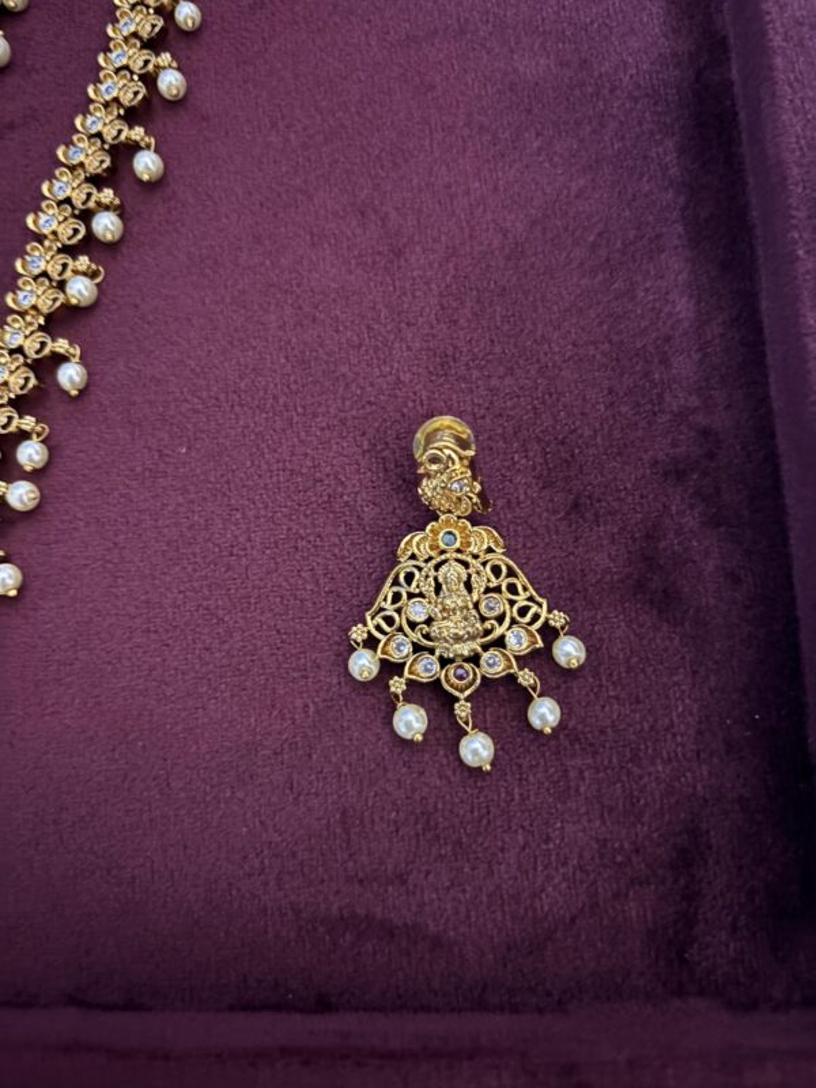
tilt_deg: -85.3
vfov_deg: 67.3
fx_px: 817
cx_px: 408
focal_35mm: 26
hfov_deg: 53.1
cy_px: 544
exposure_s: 1/13
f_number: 1.6
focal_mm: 5.96
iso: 640
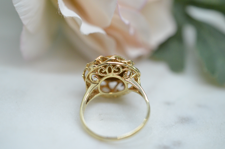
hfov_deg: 33.5
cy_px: 74
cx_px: 112
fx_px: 374
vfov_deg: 22.5
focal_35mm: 60
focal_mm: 40
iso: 3200
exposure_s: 1/2000
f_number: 4
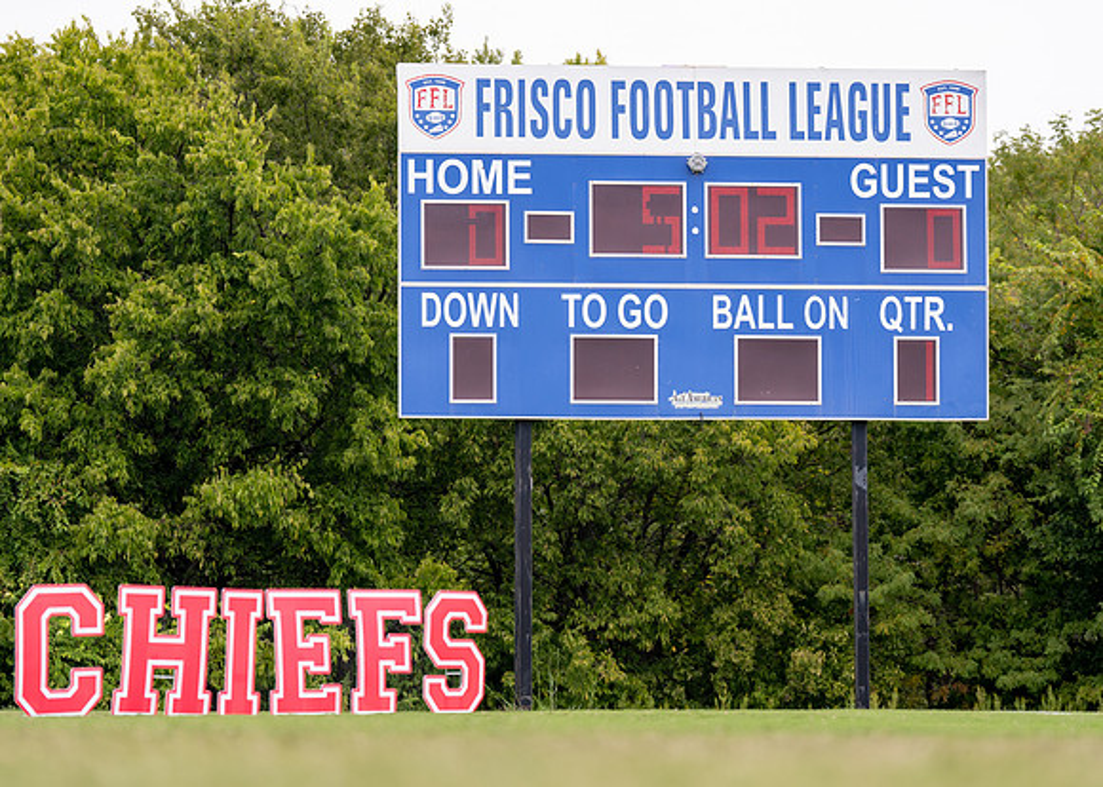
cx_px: 643
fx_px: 4850
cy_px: 444
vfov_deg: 9.3
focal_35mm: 155
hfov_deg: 13.0
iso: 100
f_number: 2.8
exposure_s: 1/1000
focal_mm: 129
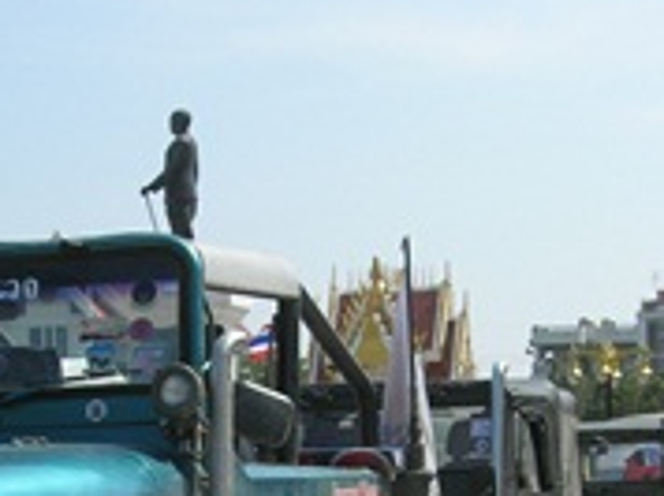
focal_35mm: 107
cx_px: 321
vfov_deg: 13.4
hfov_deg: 18.4
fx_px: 2050
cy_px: 584
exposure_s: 1/692
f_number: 4.8
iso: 64
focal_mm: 7.8
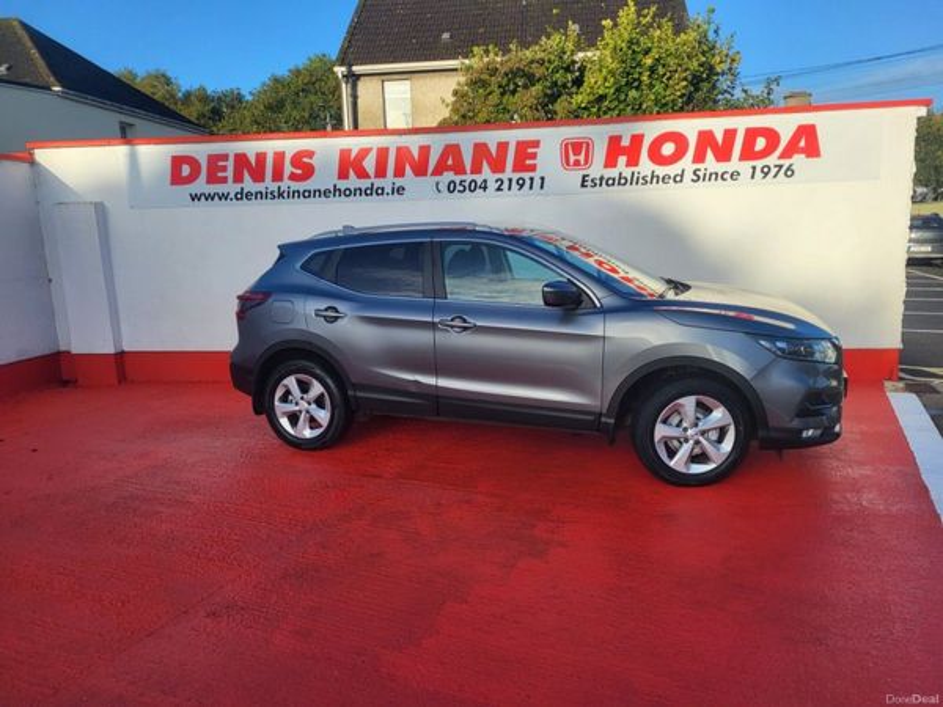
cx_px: 472
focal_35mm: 26
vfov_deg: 53.1
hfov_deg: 67.3
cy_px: 354
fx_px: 708
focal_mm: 5.4
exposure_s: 1/1402
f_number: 1.8
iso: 40
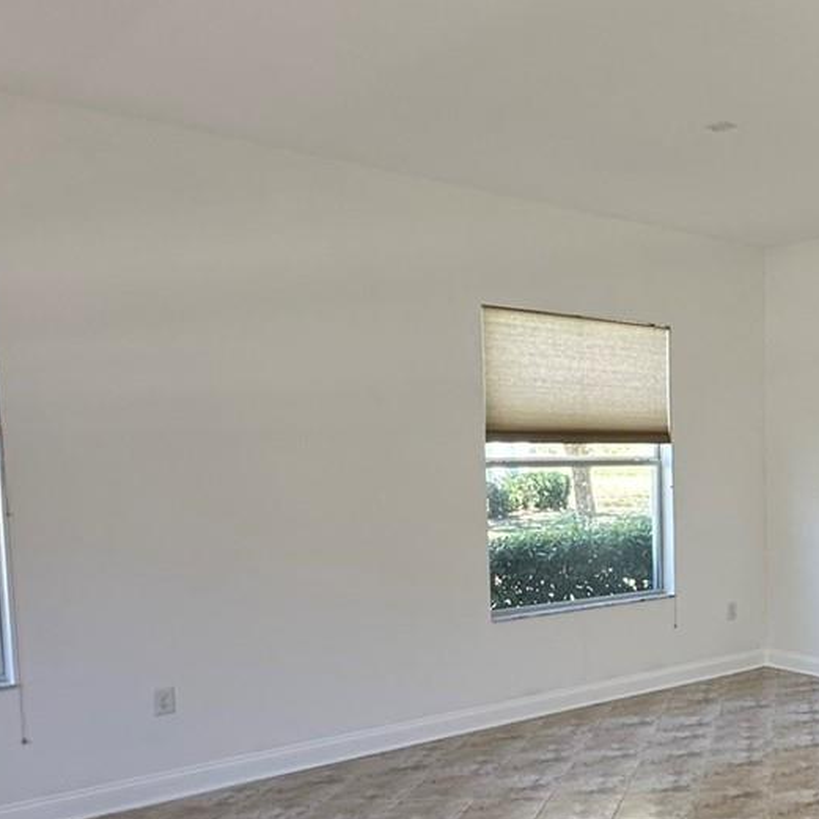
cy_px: 536
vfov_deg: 43.3
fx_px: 1017
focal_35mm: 38
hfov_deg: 37.2
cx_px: 888
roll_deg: -0.5
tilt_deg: -5.7
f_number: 2.2
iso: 125
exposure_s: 1/120
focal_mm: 2.22
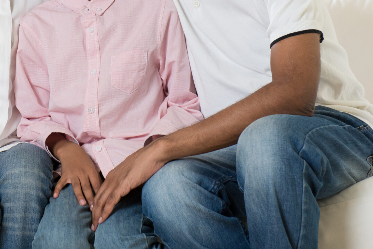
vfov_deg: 8.2
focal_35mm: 167
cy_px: 48
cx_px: 94
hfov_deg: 12.3
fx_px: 1731
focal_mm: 70
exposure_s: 1/160
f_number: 5
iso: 320
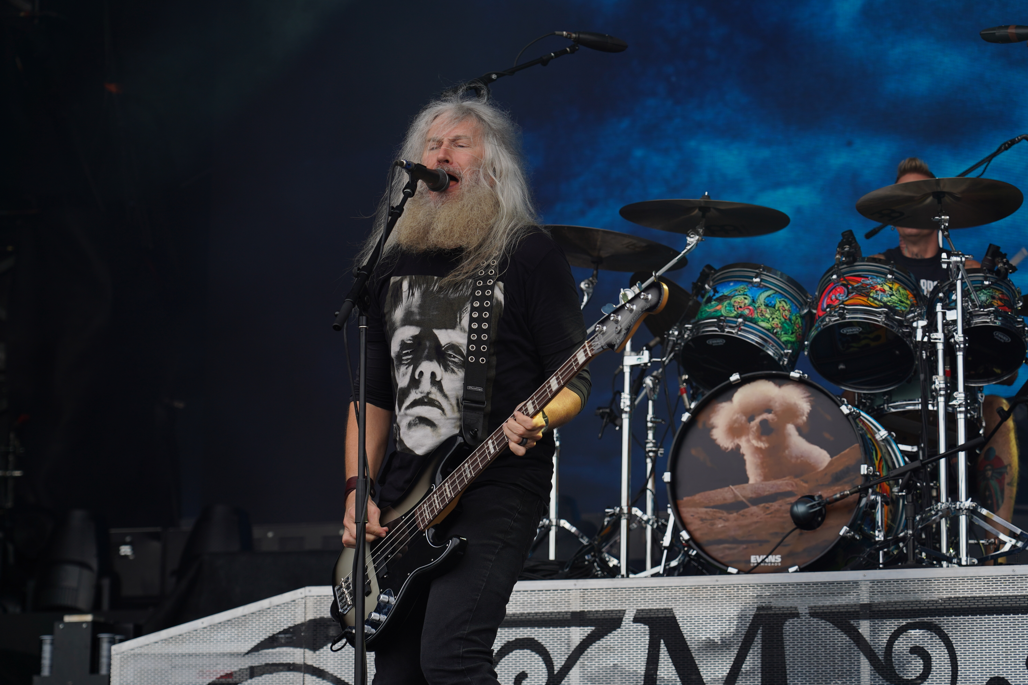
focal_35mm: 105
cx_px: 514
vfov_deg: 13.0
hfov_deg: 19.5
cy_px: 342
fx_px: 2998
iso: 100
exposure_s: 1/250
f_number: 5.6
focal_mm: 105
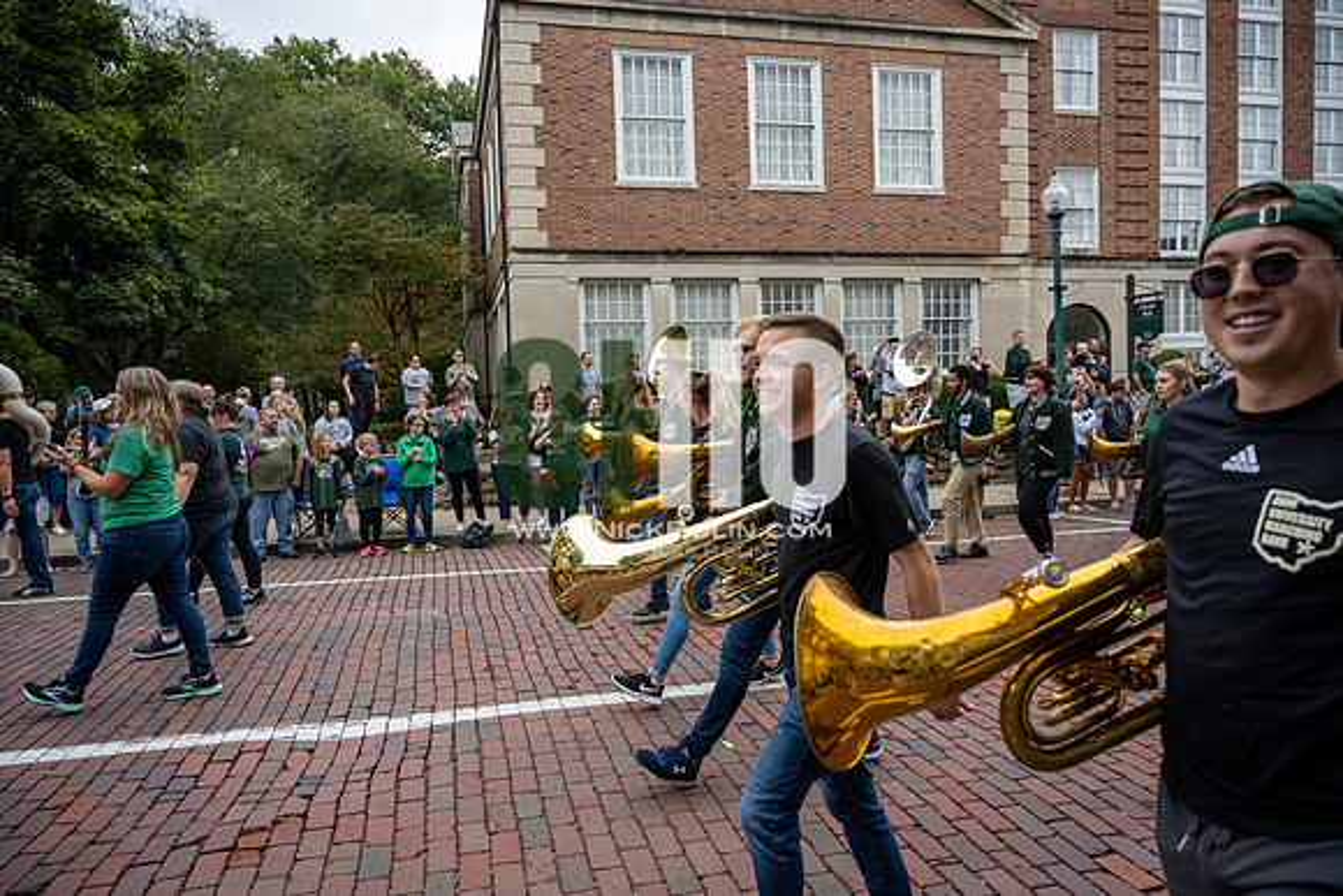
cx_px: 672
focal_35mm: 24
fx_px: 896
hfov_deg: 73.7
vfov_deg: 53.2
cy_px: 448
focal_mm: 24
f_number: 4
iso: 1000
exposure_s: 1/1600
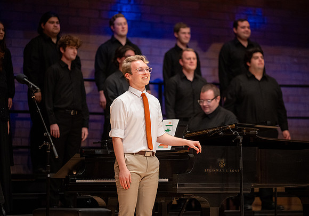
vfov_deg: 8.3
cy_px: 108
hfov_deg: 11.9
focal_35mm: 170
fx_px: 1484
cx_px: 162
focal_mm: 165
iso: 3200
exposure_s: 1/500
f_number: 2.8
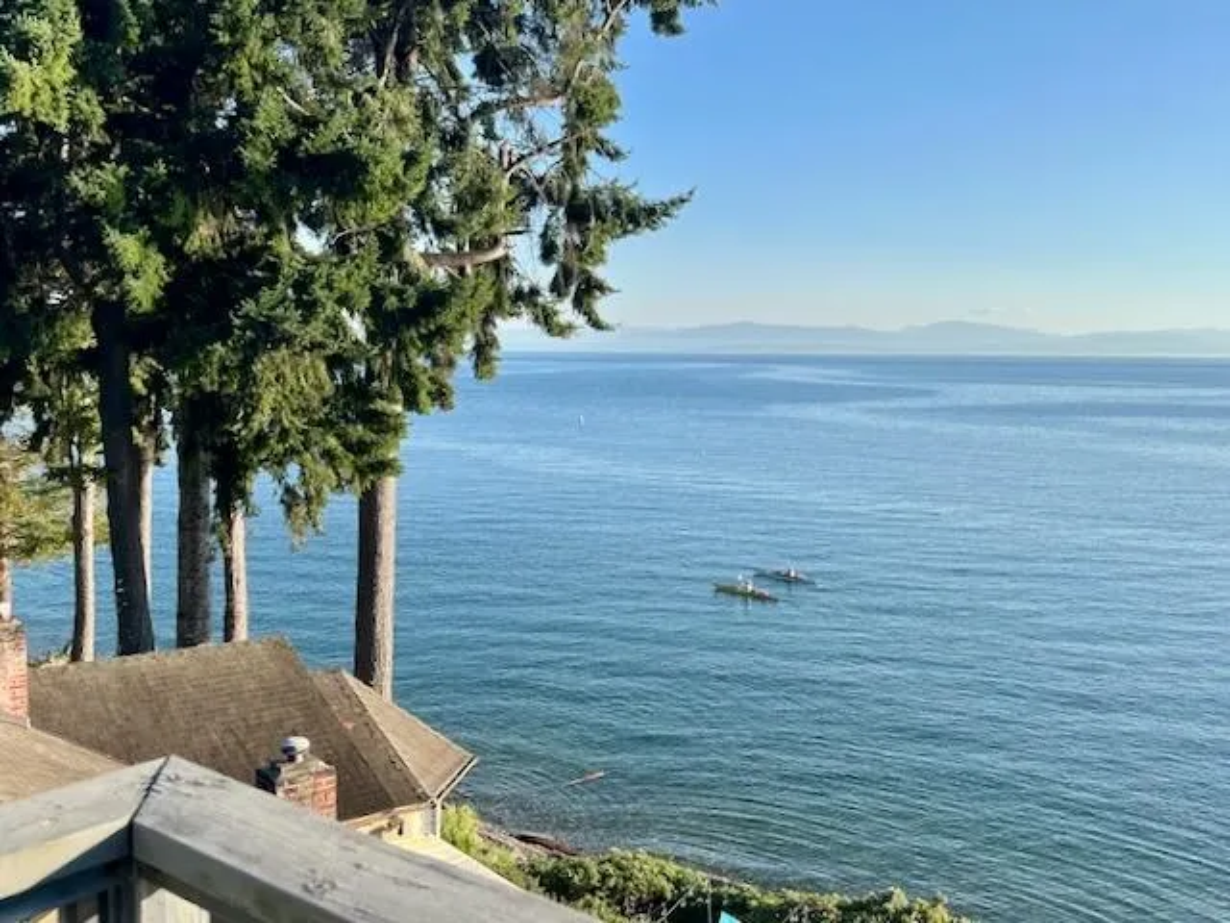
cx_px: 615
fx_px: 924
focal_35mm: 26
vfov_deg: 53.1
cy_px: 462
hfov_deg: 67.3
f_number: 1.5
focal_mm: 5.7
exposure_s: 1/2513
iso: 50
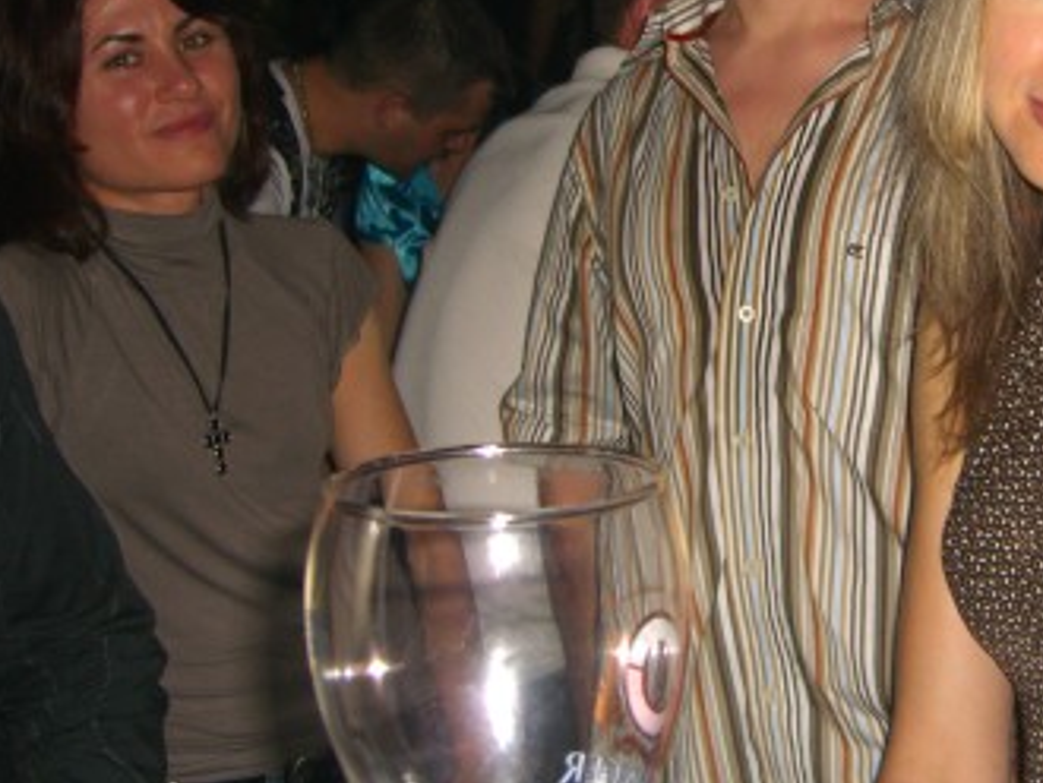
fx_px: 2081
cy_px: 234
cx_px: 879
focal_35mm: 69
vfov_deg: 21.2
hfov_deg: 27.4
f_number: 2.8
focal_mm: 7.9
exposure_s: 1/60
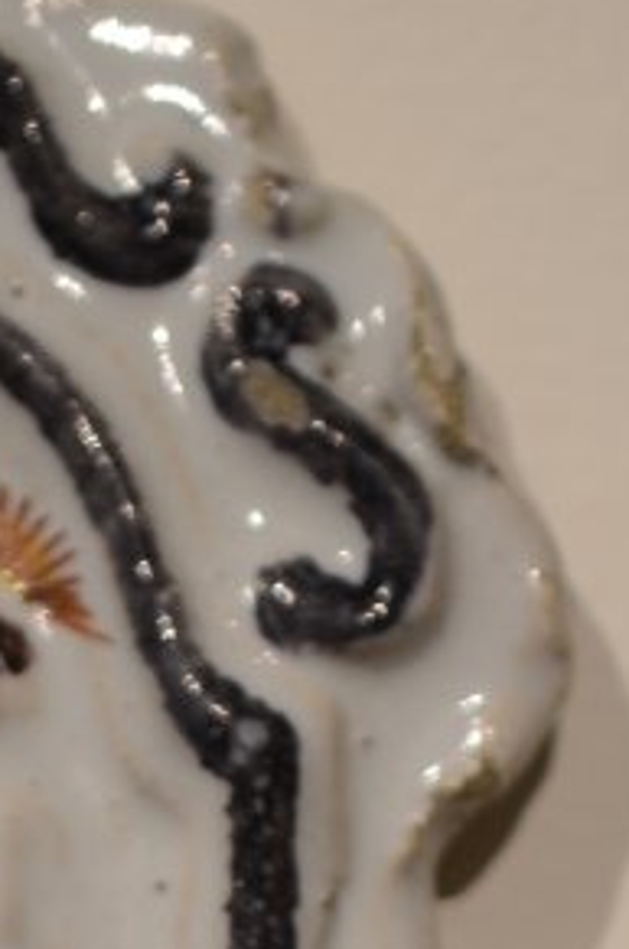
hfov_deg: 5.5
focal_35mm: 247
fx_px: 6496
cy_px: 1569
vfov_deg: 8.1
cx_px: -194
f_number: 3
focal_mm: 40
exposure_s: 1/25
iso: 100
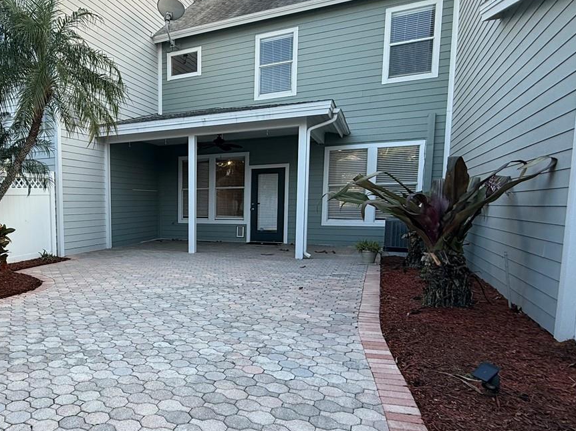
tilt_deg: -7.4
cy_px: 252
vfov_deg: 52.8
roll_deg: -0.1
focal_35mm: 26
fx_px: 433
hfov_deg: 63.3
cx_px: 143
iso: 50
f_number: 2.2
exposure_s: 1/188
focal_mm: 2.22
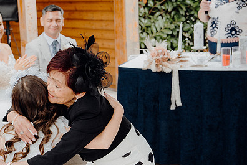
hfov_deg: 25.4
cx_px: 73
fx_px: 543
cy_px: 96
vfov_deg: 17.3
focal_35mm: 79
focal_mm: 36
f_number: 3.5
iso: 125
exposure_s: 1/200
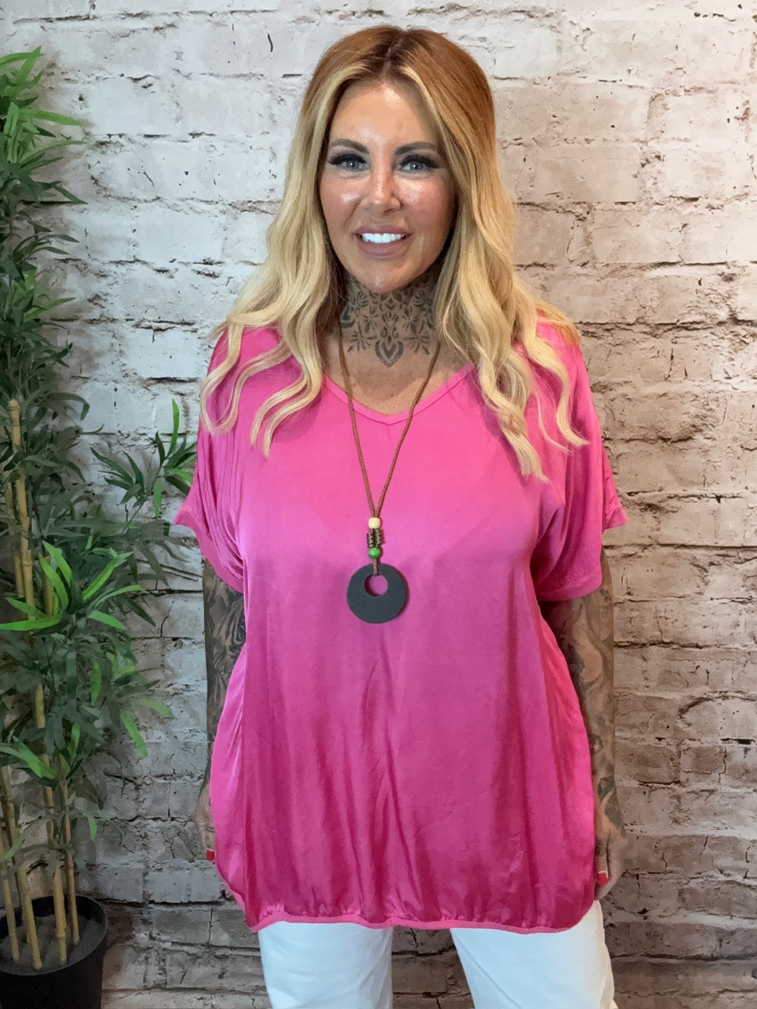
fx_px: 875
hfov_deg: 46.8
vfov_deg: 60.0
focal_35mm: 30
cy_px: 504
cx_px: 378
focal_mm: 2.69
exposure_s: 1/33
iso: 250
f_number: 1.9
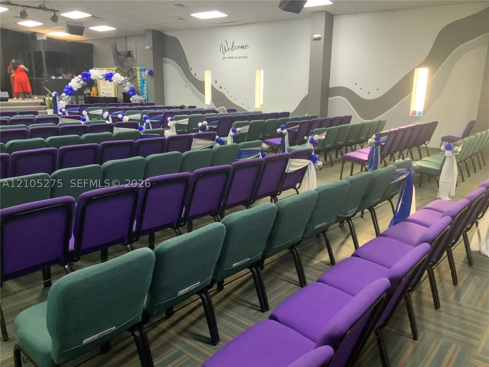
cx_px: 244
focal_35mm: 29
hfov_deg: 61.7
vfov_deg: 48.2
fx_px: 410
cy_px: 184
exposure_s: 1/60
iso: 200
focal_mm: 3
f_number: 1.8
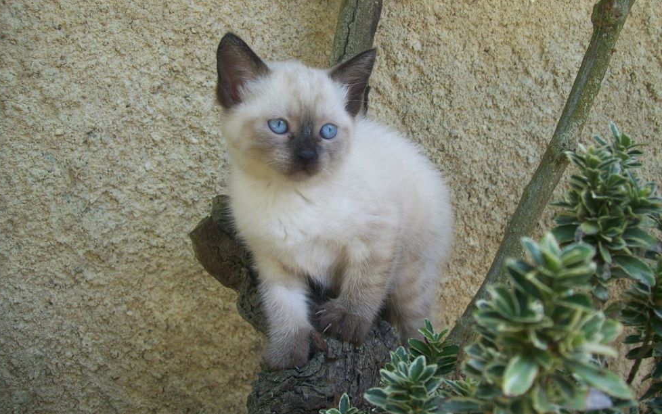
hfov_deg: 50.4
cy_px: 175
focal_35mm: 39
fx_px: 704
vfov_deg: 32.7
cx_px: 329
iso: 80
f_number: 2.7
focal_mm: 6
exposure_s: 1/127
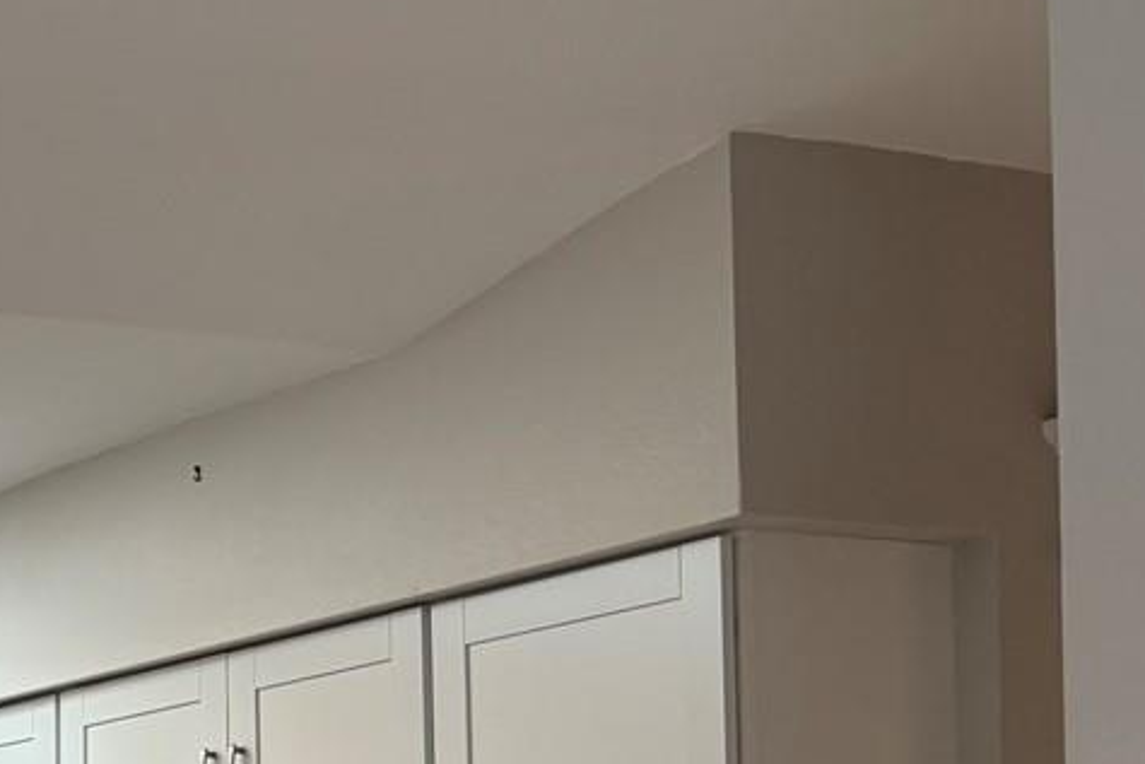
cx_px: -634
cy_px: 1022
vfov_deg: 14.4
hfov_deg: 19.2
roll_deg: +0.2
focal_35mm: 91
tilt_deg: +1.2
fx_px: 2895
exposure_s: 1/120
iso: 80
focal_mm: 5.96
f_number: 1.6
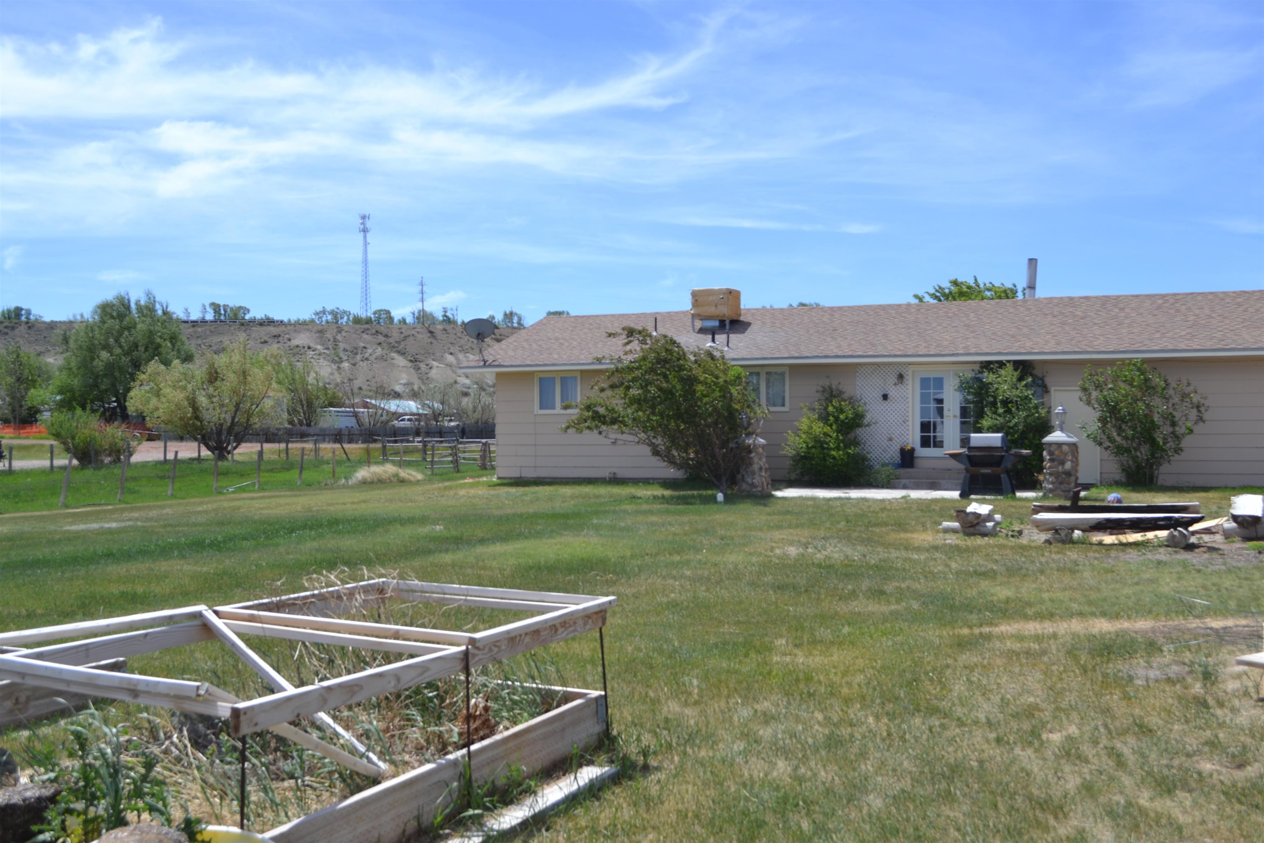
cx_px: 632
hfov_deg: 53.1
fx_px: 1264
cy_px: 422
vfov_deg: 36.9
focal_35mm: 36
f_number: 8
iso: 100
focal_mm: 24
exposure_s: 1/250
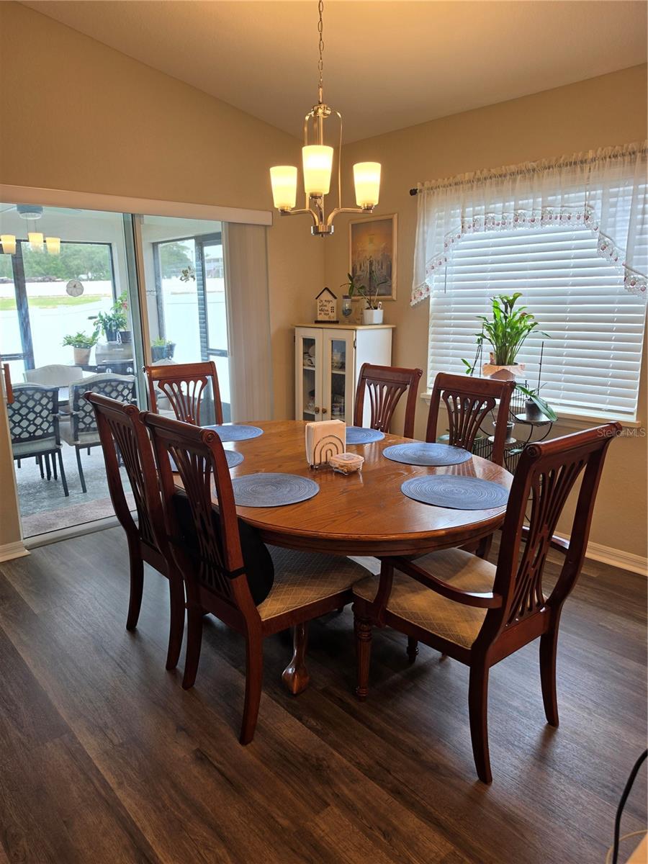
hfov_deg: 58.9
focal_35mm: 23
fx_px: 574
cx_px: 324
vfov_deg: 73.9
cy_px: 432
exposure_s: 1/120
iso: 32
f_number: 1.4
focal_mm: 6.5
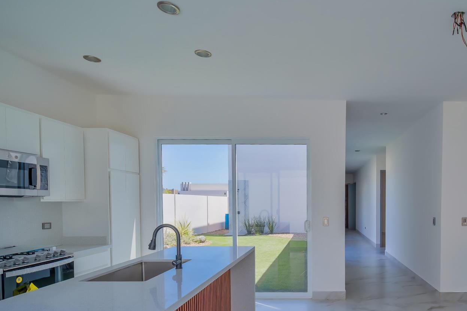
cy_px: 213
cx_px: 318
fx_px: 298
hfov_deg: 73.4
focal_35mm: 23
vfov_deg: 53.8
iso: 50
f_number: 4
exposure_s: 1/250
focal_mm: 14
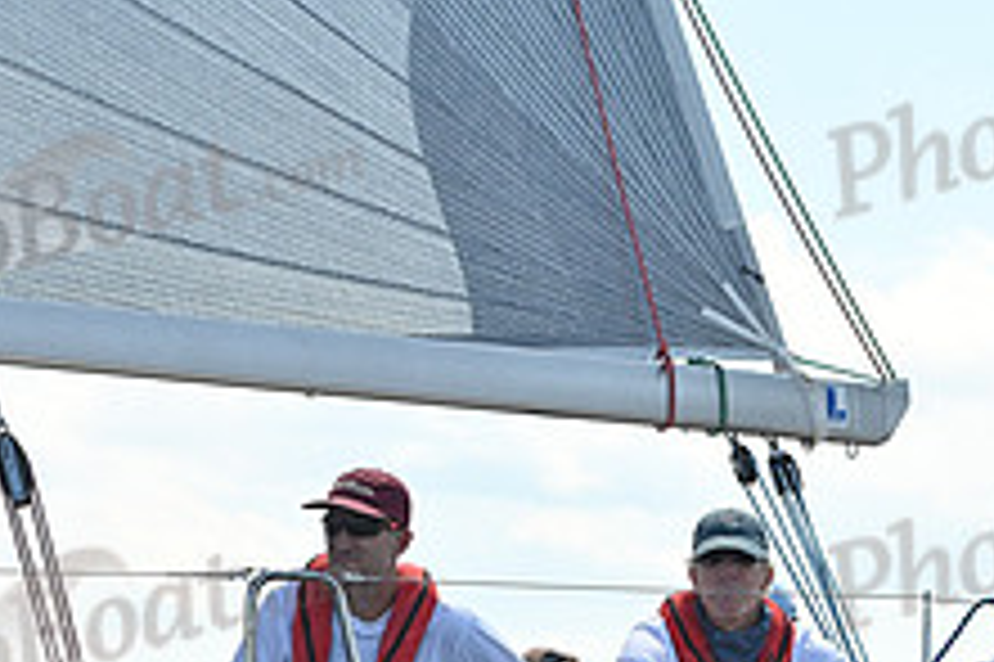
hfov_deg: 9.1
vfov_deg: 6.0
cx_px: 598
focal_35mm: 226
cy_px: 813
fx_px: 6235
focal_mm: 86
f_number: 5.6
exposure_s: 1/1250
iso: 250
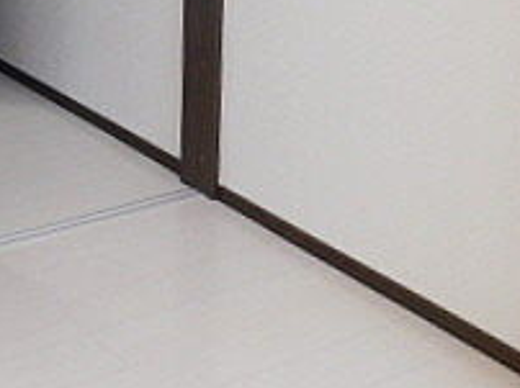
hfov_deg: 24.4
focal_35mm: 73
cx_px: -88
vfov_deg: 18.3
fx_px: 1095
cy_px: -164
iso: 160
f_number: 3
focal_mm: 4
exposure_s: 1/30
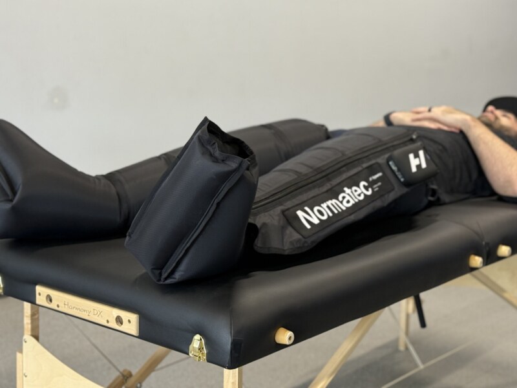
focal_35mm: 48
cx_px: 258
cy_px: 194
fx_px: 717
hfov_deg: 39.7
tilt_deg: -7.5
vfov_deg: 30.3
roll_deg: -1.0
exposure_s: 1/60
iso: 100
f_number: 1.78
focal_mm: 6.76
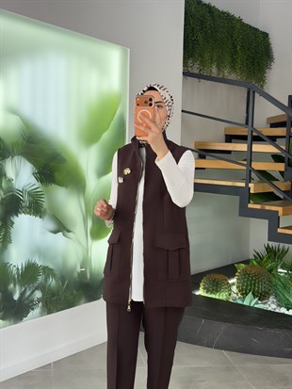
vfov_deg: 39.6
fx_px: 540
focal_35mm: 48
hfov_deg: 30.3
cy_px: 194
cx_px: 146
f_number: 1.78
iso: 64
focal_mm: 6.76
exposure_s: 1/182
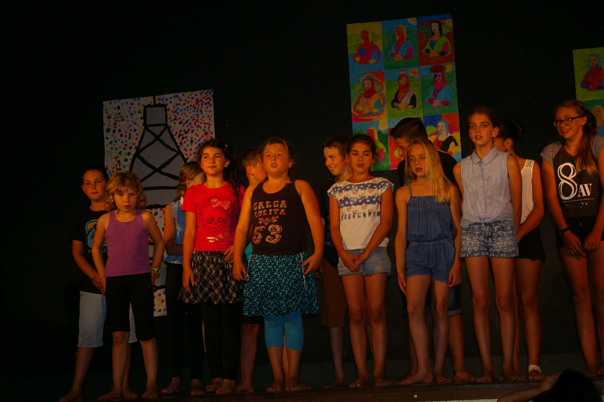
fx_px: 1383
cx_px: 302
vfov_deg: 16.5
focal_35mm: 82
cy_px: 201
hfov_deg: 24.6
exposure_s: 1/60
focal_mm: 55
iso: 400
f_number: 5.6
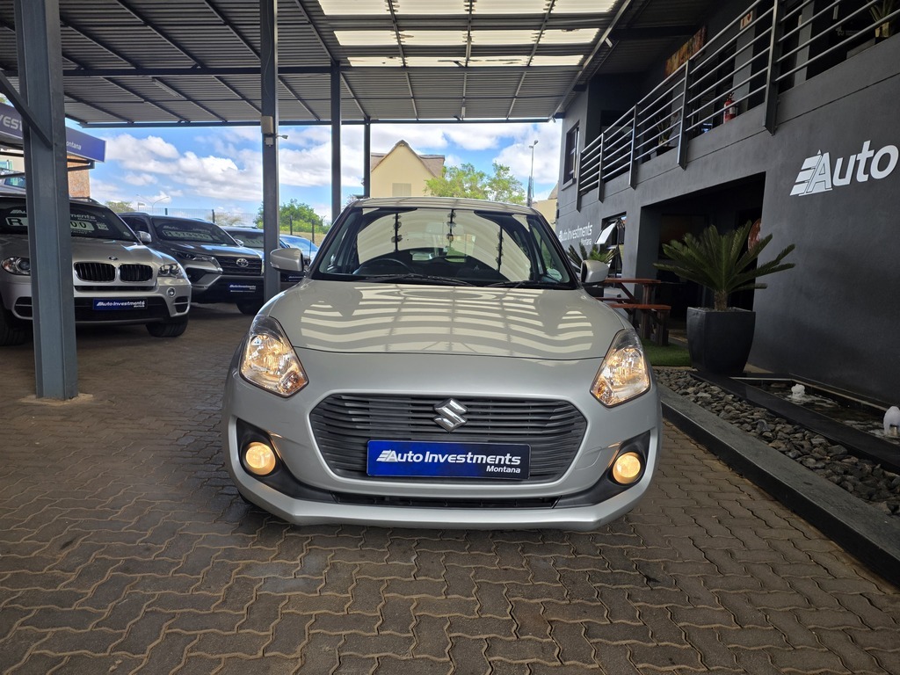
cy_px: 338
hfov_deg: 73.9
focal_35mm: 23
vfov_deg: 58.9
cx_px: 450
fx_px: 598
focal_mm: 6.25
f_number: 1.7
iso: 80
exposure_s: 1/1571
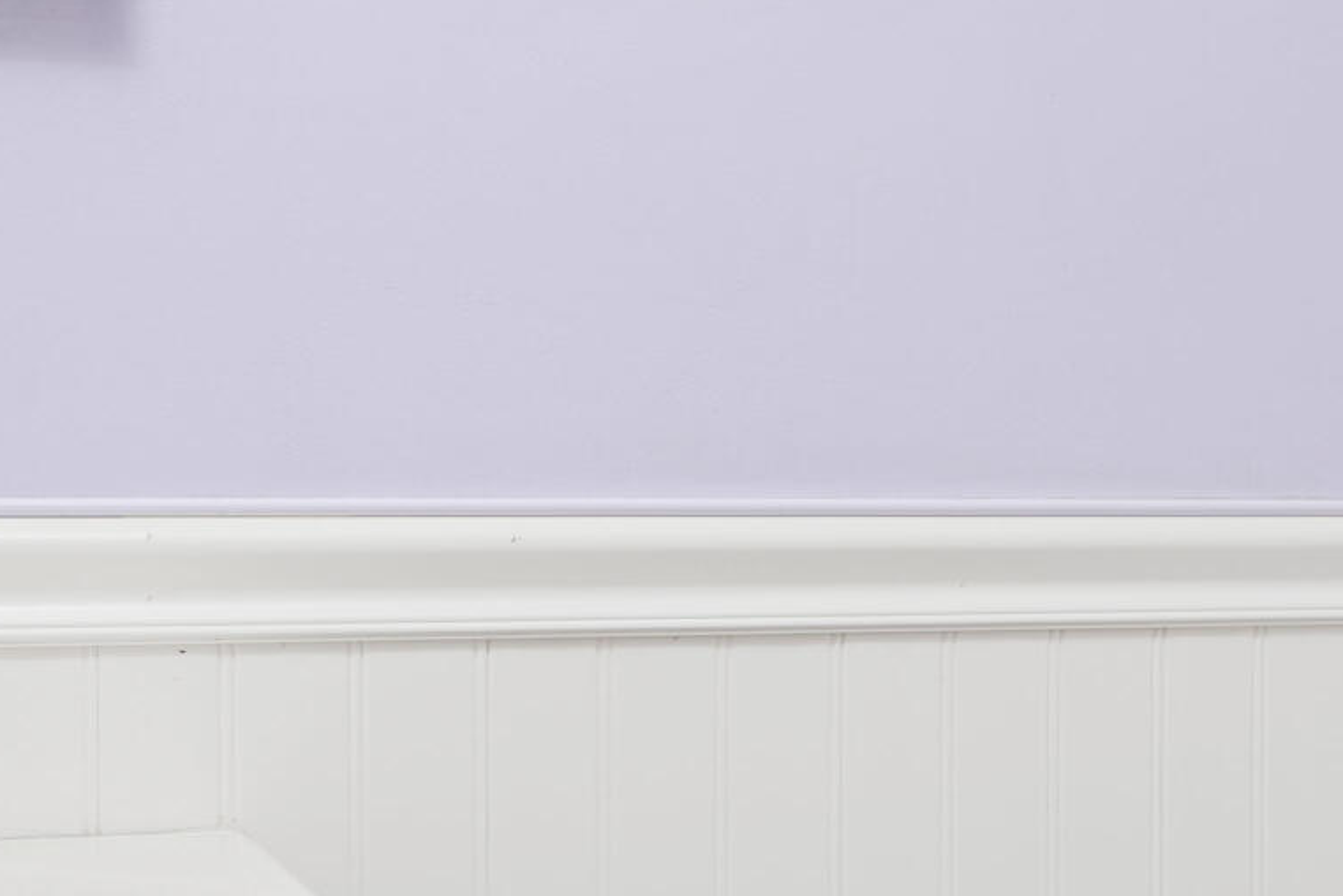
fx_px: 2350
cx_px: 687
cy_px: 559
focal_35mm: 63
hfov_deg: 31.9
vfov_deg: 21.5
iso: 50
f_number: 4
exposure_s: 1/15
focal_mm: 16
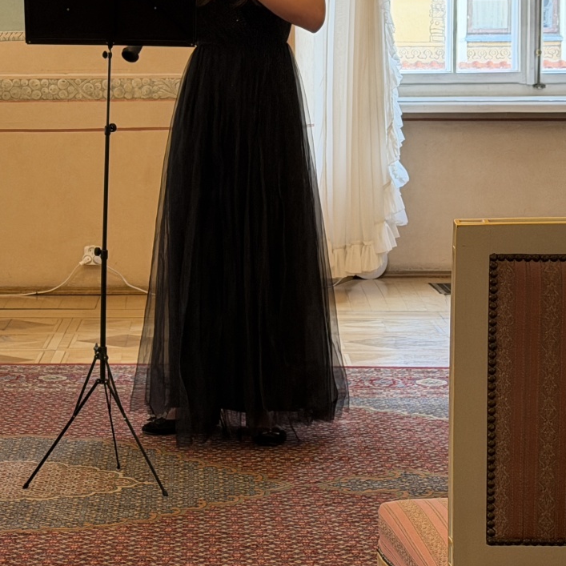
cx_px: -38
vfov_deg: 14.5
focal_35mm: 120
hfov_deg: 14.2
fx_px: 2220
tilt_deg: -2.5
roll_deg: +0.7
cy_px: 132
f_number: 1.78
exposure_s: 1/100
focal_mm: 6.76
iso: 160
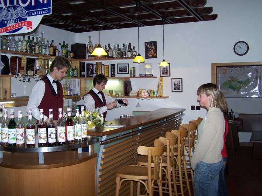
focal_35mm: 40
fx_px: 303
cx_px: 131
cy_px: 98
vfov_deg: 36.0
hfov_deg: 46.8
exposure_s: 1/60
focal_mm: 6.7
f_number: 2.8
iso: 80
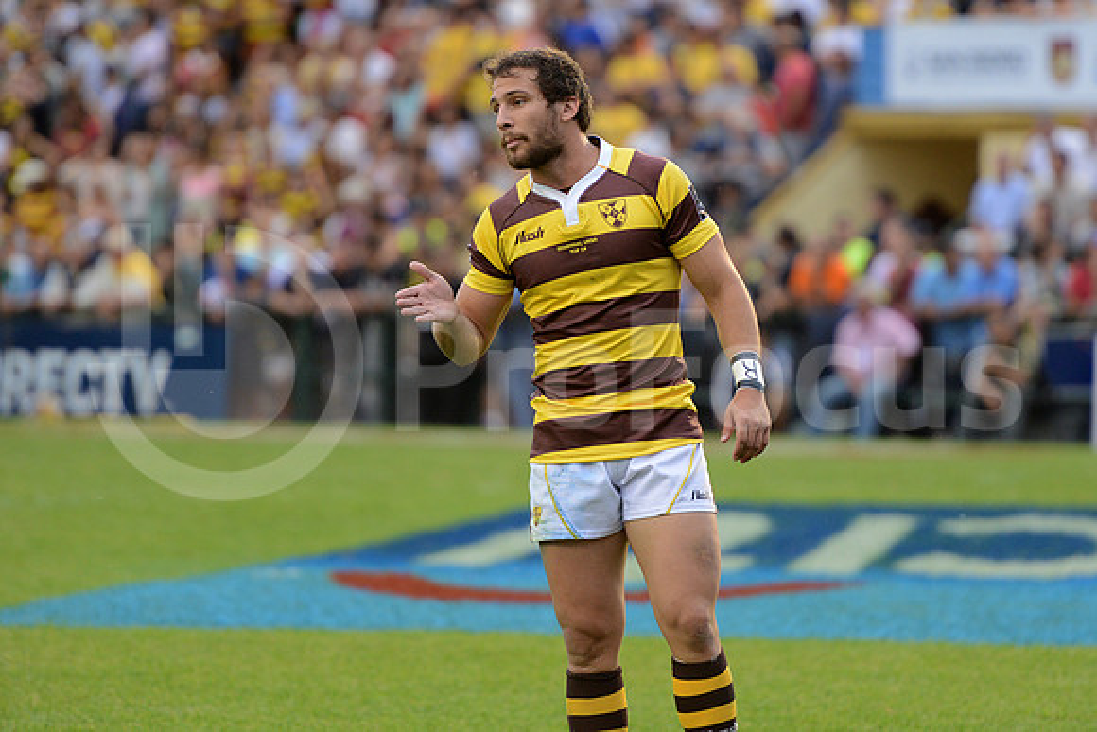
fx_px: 8229
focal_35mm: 270
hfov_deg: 7.6
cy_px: 366
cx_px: 548
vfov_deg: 5.1
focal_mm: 270
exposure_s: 1/500
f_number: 4
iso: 2000
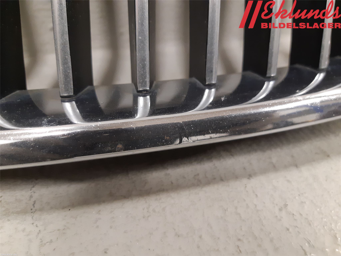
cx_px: 170
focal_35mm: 26
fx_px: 256
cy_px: 128
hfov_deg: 67.3
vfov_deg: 53.1
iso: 200
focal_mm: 3.93
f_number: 1.7
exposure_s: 1/33
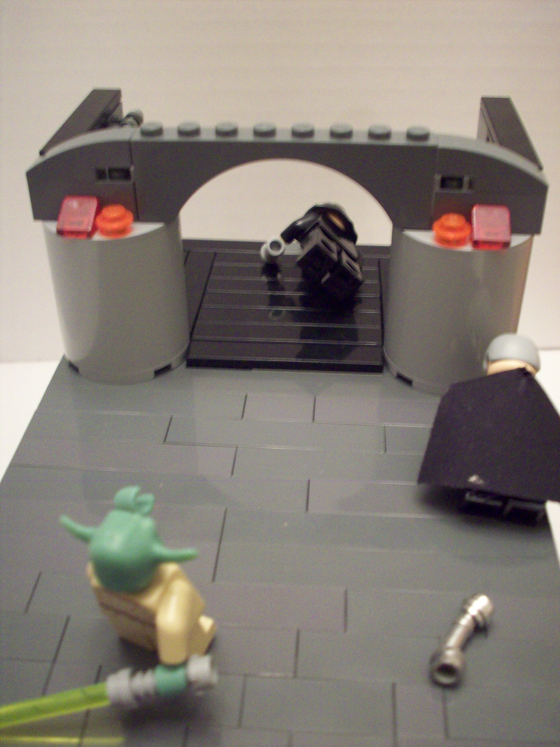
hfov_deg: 38.7
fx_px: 798
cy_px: 374
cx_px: 280
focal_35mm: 37
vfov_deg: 50.1
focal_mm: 6.2
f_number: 2.8
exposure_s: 1/8
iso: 200
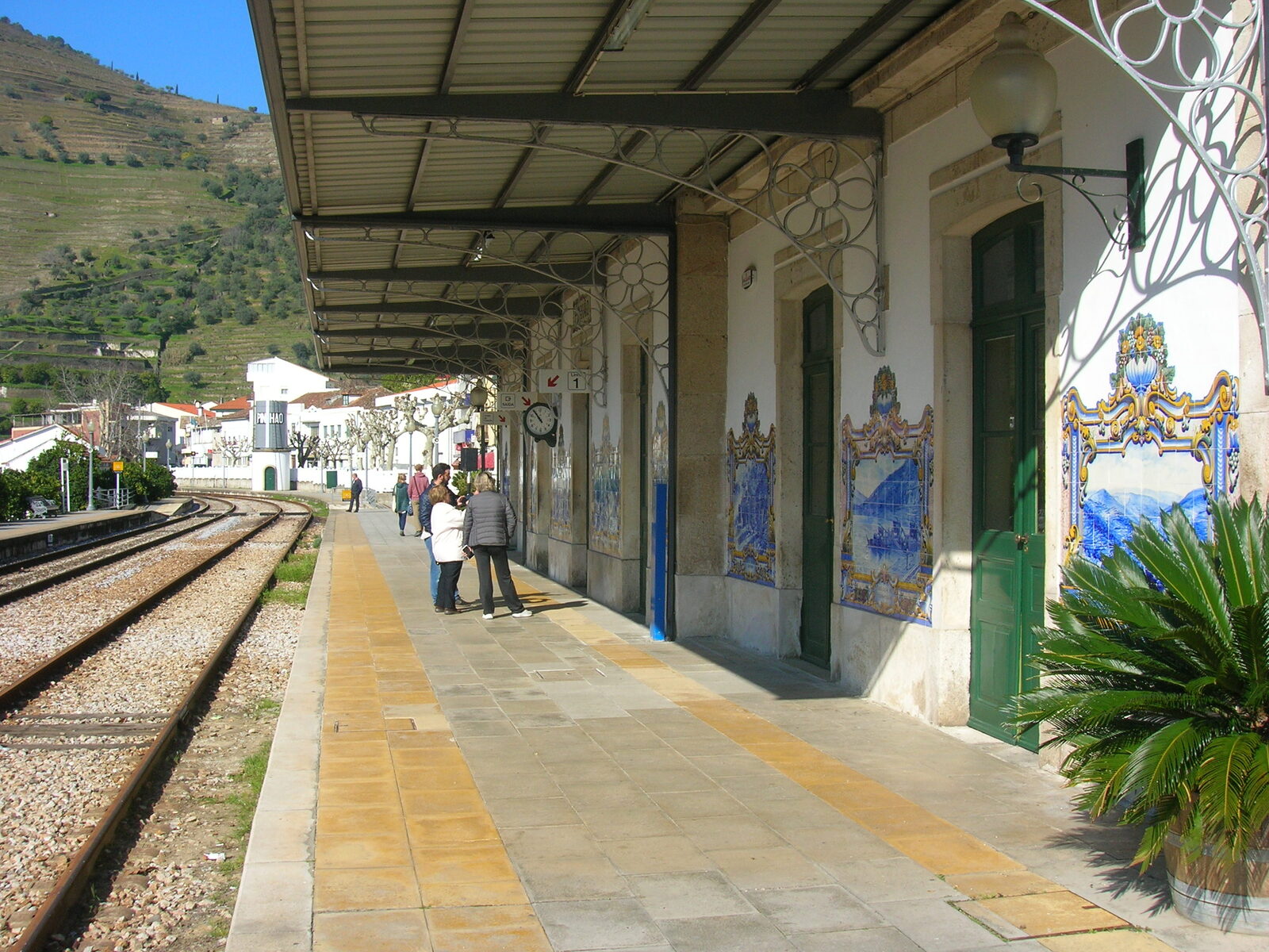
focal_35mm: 38
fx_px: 1393
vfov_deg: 37.7
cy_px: 476
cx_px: 634
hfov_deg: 49.0
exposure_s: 1/336
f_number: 5
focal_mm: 6.4
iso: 50
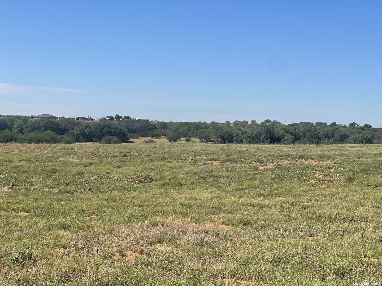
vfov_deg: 22.9
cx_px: 191
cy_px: 143
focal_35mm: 64
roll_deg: -2.5
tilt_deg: -1.9
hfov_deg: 30.3
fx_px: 706
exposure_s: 1/1908
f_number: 2.2
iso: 20
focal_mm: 7.5
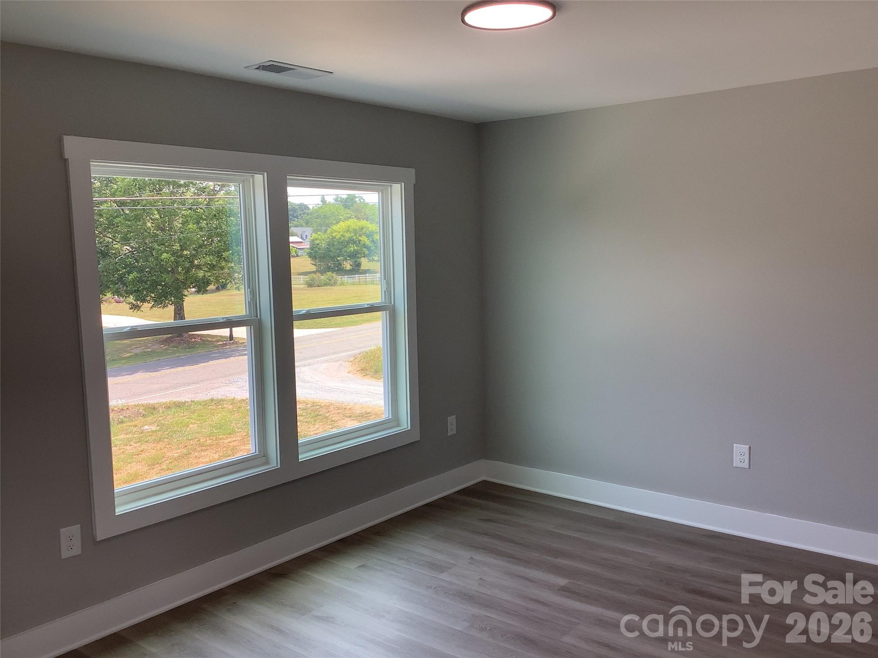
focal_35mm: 31
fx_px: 786
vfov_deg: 45.4
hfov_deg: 58.4
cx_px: 439
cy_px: 329
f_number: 2.4
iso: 40
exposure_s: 1/120
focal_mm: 3.3
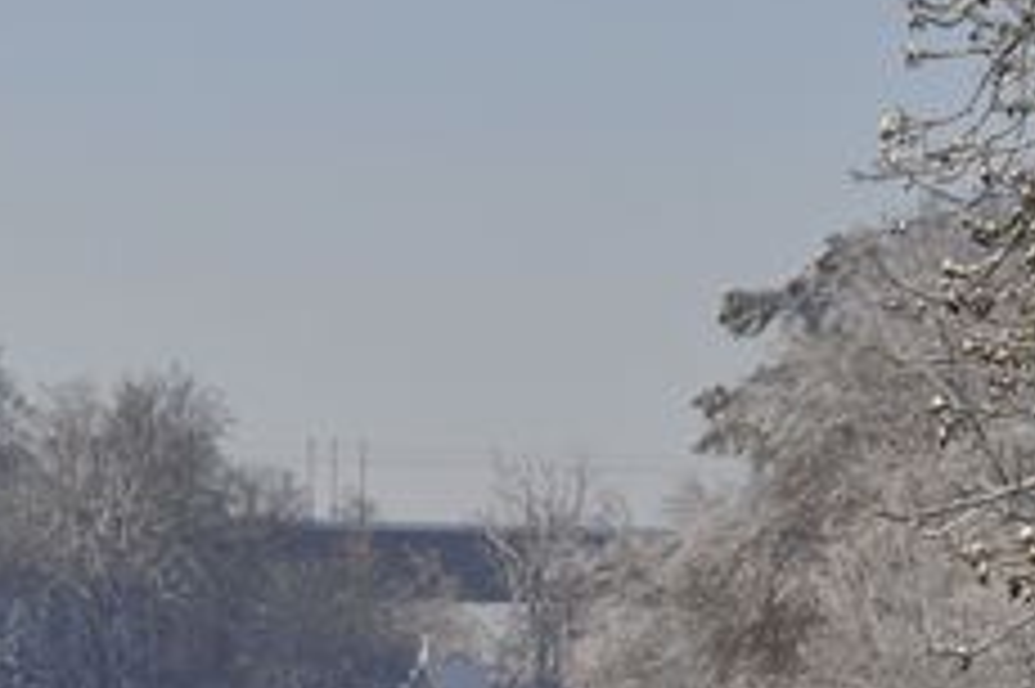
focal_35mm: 417
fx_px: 11980
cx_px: 518
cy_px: 1036
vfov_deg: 3.3
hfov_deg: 4.9
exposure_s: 1/1000
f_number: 5.3
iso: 200
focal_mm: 80
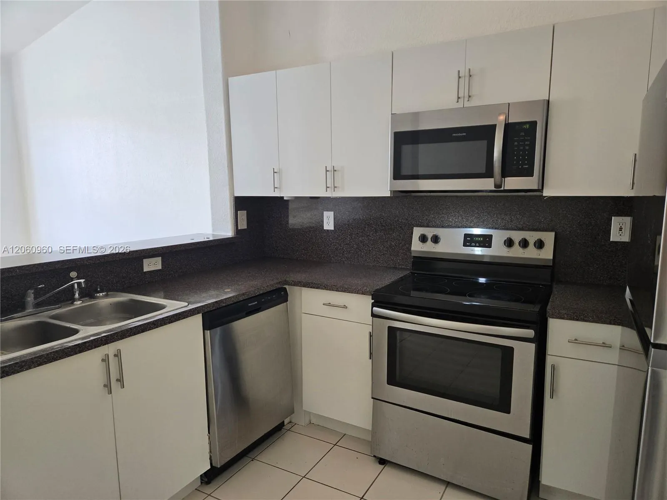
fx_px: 443
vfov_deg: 58.9
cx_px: 334
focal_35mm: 23
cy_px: 250
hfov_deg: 73.9
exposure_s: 1/120
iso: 125
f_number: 1.8
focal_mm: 5.4
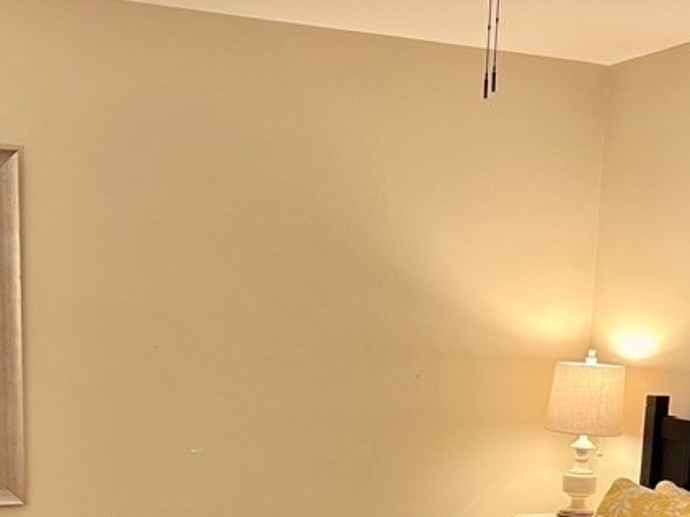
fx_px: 1255
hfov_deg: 30.7
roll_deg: -2.4
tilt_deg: -11.5
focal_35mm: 63
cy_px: 553
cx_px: 312
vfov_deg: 22.1
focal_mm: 5.1
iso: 160
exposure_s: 1/60
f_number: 1.6
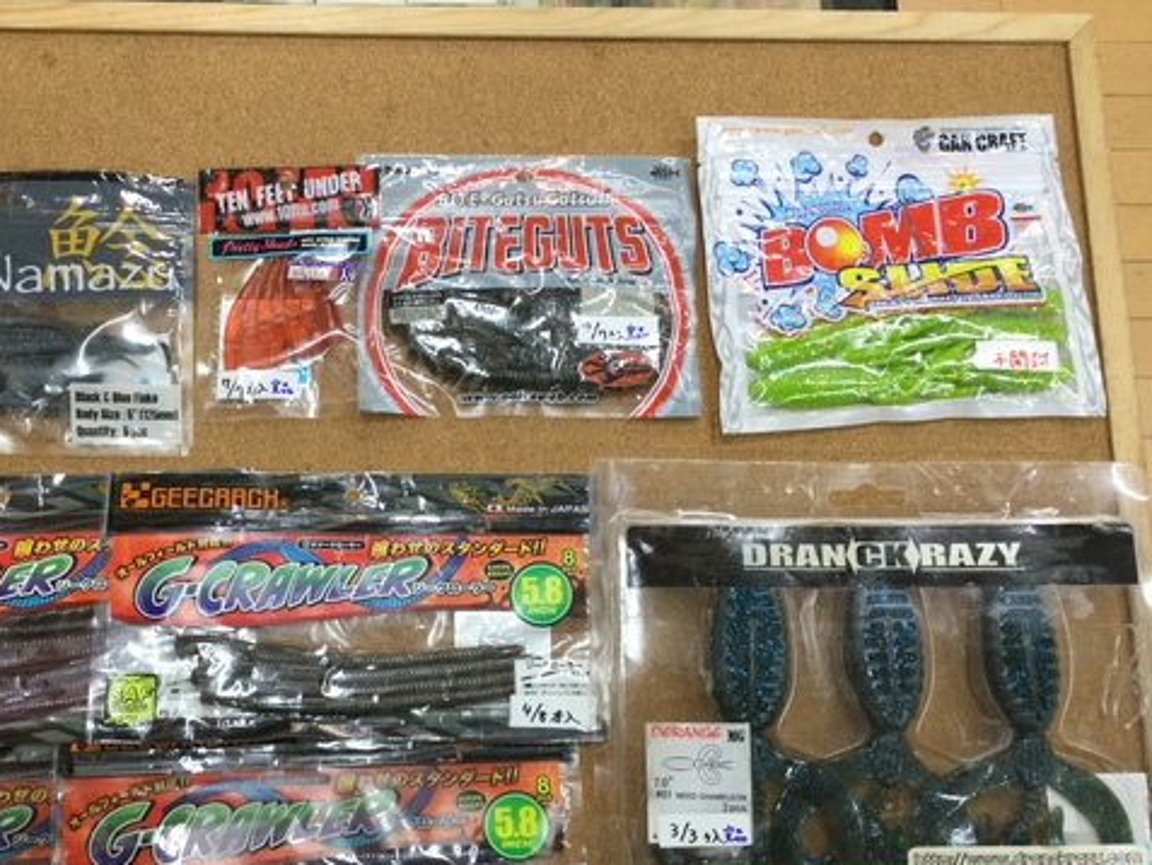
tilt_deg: -79.0
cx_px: 447
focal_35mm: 39
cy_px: 541
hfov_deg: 47.5
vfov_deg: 36.6
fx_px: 1298
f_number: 2.4
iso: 25
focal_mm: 3.3
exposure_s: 1/30
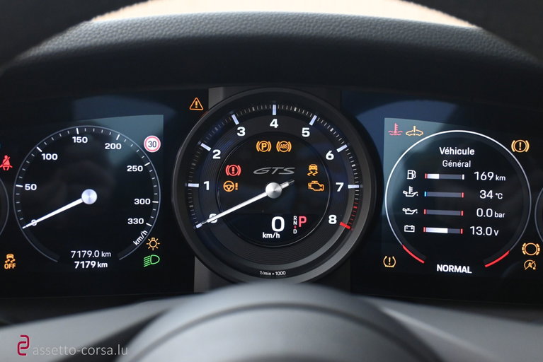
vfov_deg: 32.5
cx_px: 272
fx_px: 622
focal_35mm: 41
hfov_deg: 47.1
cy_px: 181
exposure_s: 1/20
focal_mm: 27.5
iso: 2000
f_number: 4.5
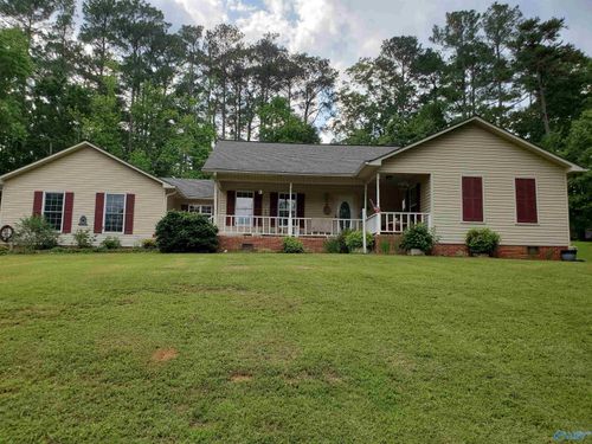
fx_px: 445
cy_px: 222
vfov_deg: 53.1
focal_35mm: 26
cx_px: 296
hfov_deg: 67.3
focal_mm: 4.3
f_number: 2.4
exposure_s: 1/779
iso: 50
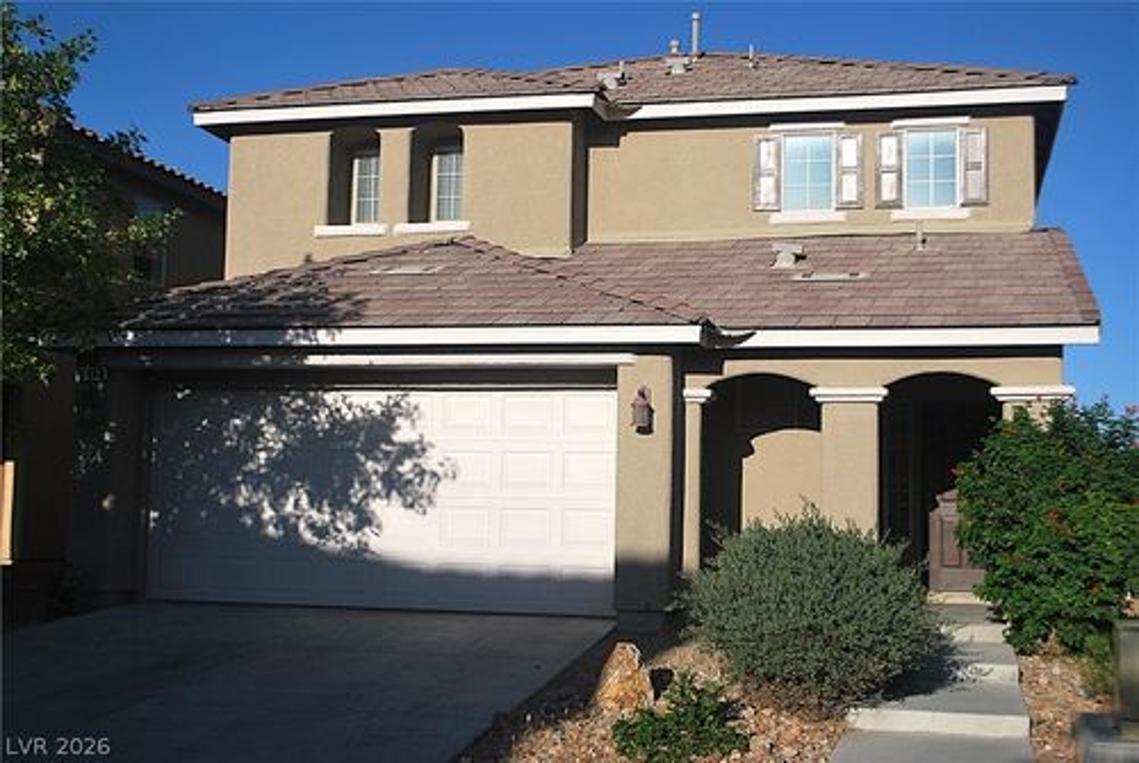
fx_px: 1426
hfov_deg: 43.5
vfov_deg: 30.0
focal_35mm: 45
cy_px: 382
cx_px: 570
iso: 100
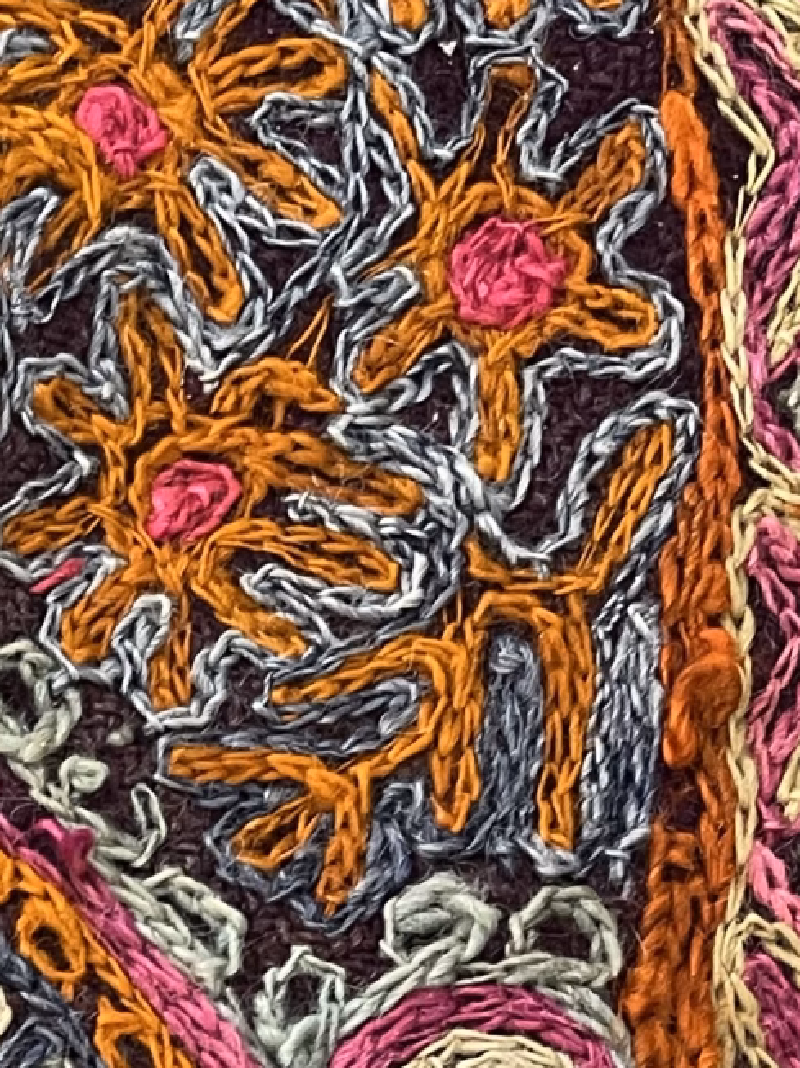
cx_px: -599
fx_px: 3146
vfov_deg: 17.6
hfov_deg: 13.2
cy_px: 1529
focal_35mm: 102
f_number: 1.6
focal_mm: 5.1
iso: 500
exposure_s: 1/60
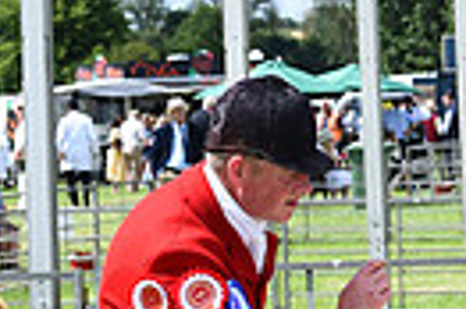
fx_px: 2870
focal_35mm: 222
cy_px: 259
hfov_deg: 8.7
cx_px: 996
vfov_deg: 6.2
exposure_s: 1/1250
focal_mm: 50
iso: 400
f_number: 7.1
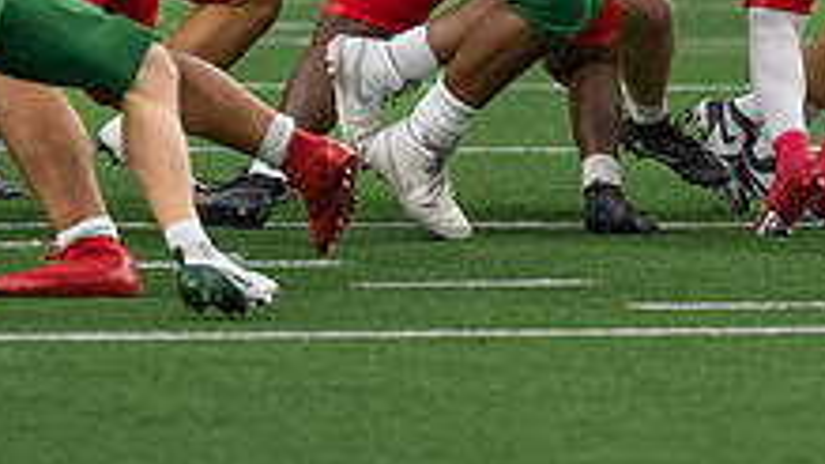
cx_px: 818
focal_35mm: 720
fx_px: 15745
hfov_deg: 3.0
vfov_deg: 1.7
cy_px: -126
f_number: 2.8
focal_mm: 200
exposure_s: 1/1250
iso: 1600
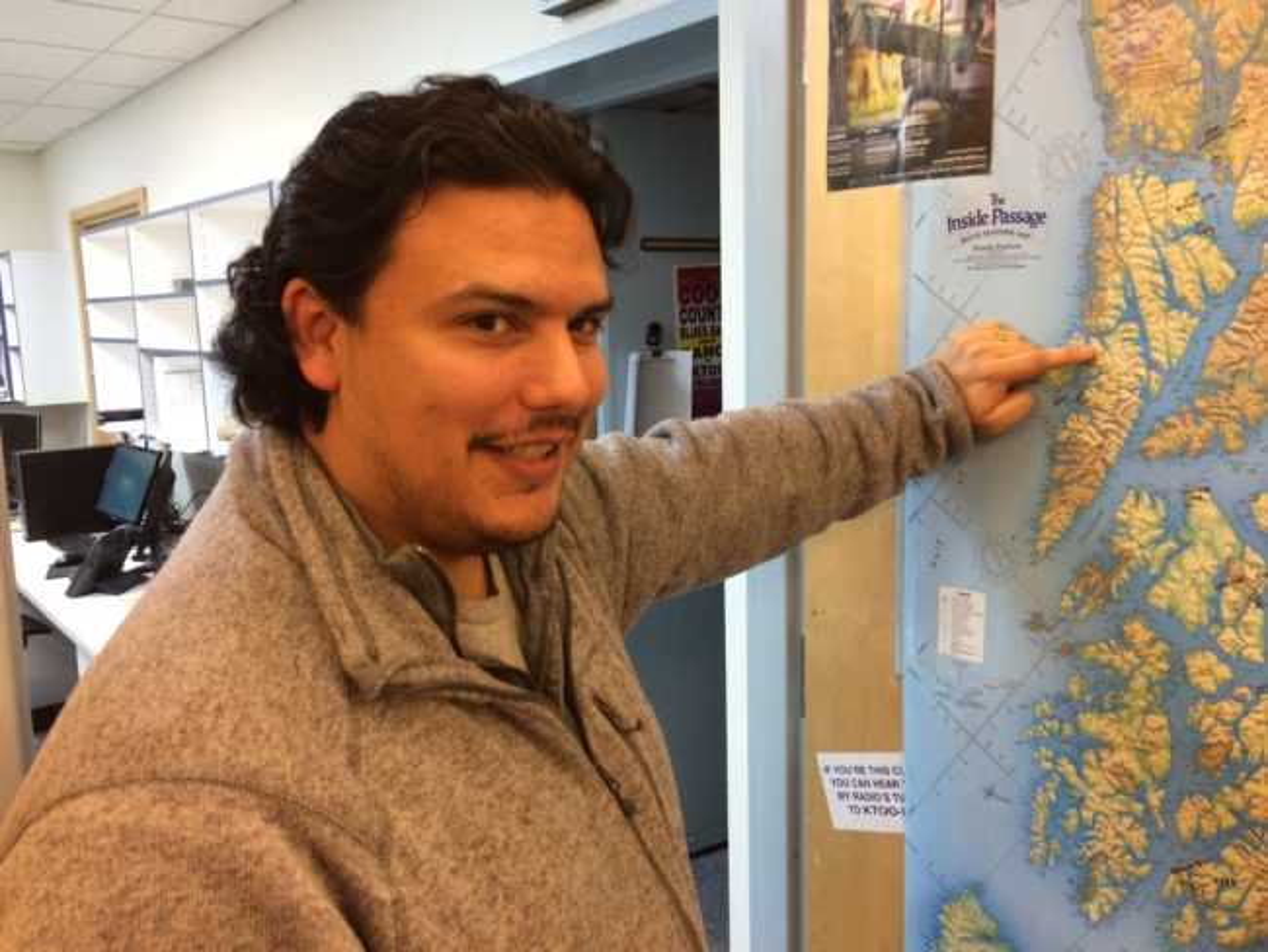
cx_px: 634
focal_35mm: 29
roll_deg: +1.1
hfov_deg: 61.6
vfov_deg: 48.3
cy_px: 476
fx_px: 1063
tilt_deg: -9.6
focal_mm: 4.15
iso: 320
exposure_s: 1/24
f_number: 2.2
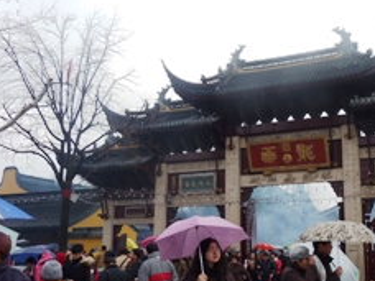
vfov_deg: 34.2
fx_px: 455
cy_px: 173
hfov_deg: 44.1
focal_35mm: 42
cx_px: 252
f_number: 3.3
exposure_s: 1/80
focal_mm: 4.1
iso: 80
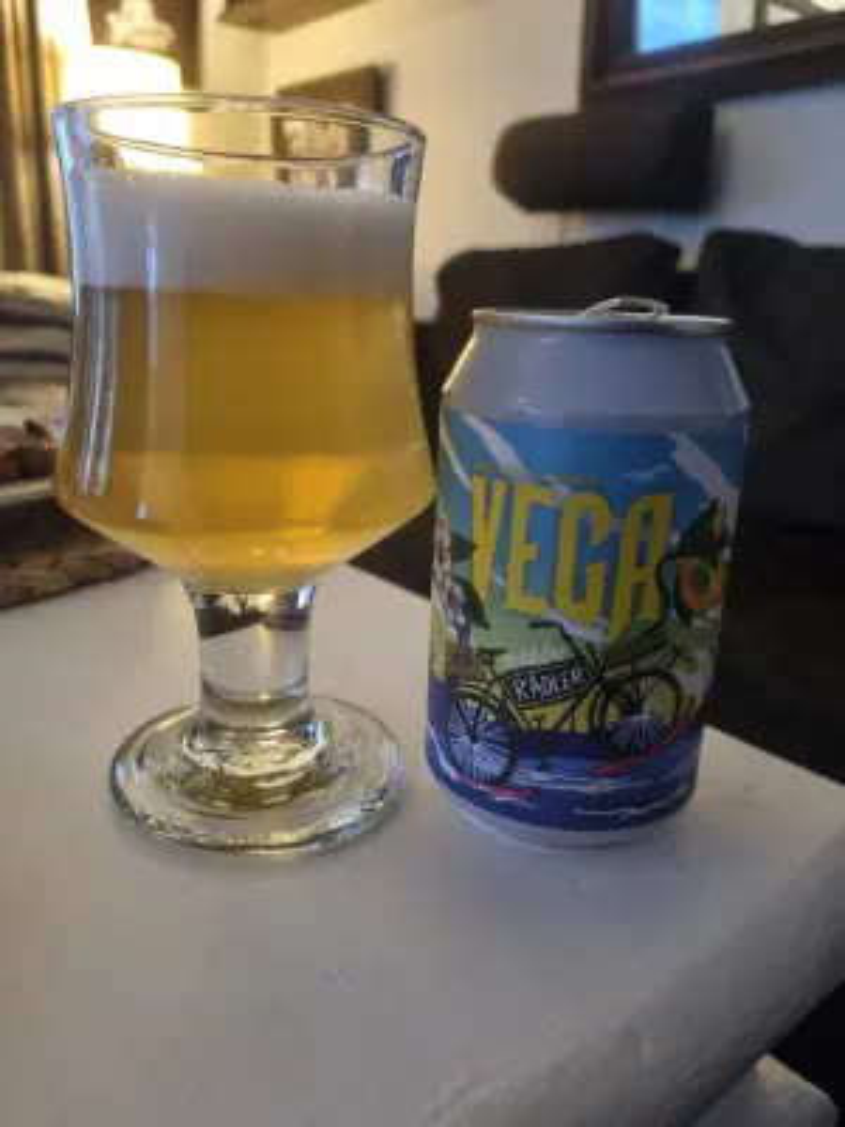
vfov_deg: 67.3
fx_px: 846
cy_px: 564
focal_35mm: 26
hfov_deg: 53.1
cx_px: 422
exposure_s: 1/50
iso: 800
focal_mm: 5.4
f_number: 1.8
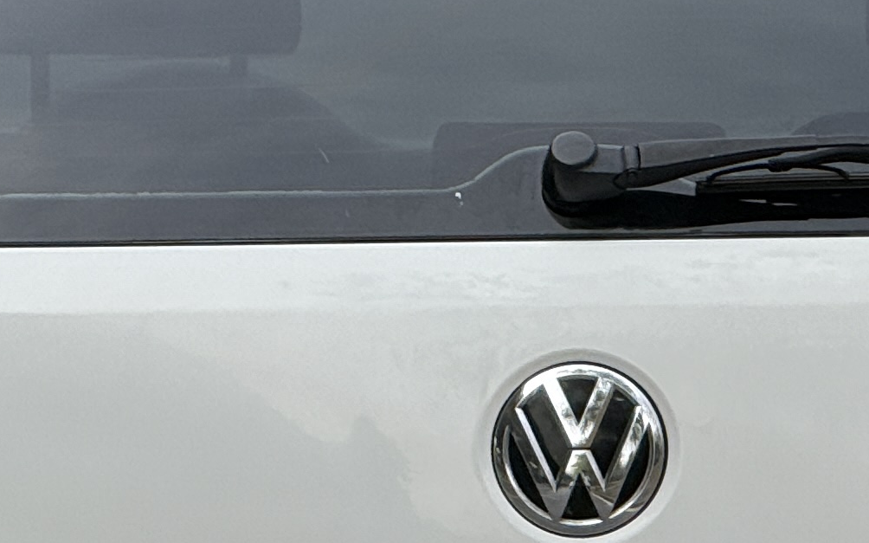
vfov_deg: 2.6
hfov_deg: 4.1
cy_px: 607
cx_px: 652
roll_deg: +2.2
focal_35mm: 511
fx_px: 12099
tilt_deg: -4.1
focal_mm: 15.66
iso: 50
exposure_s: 1/477
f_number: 2.8
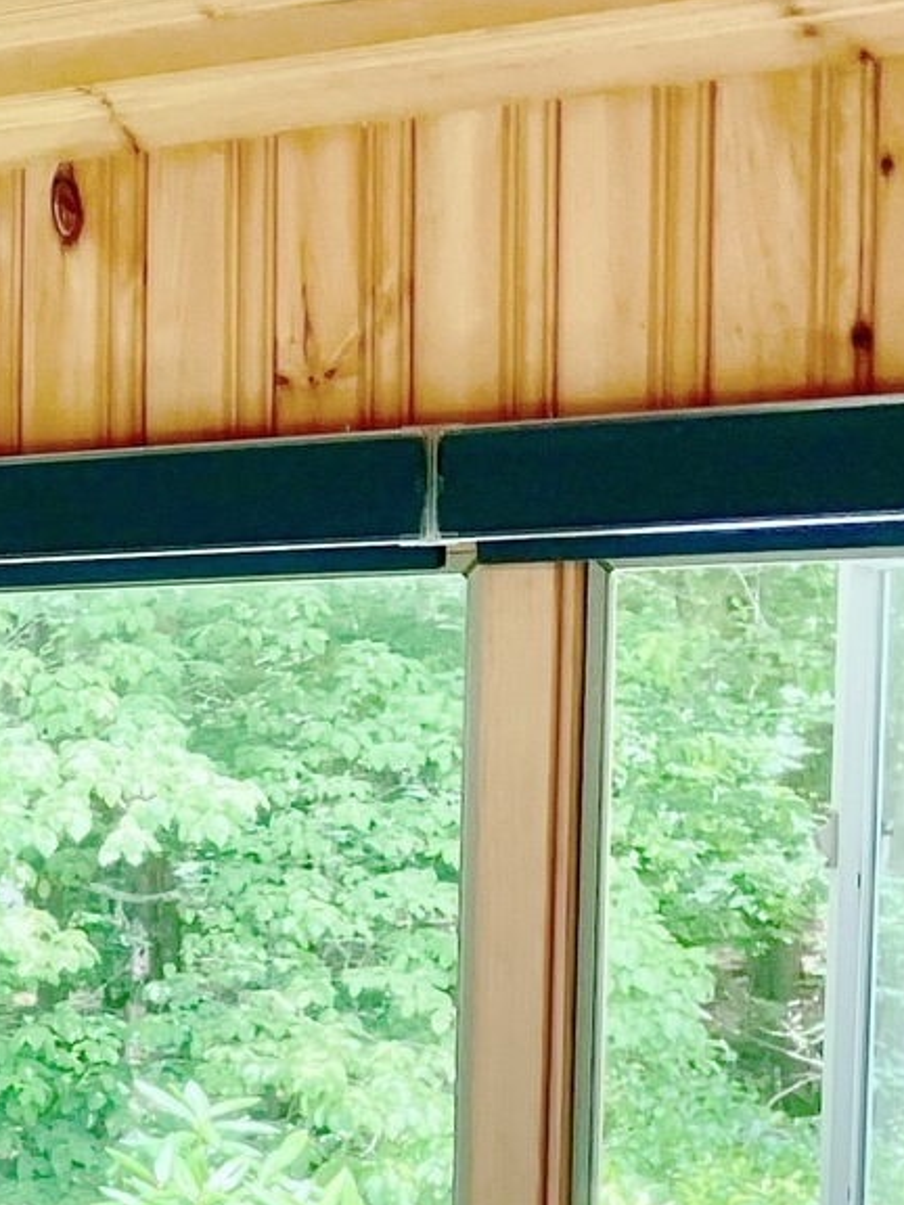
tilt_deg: -3.6
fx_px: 3900
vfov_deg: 17.3
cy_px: 1126
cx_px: -848
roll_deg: +0.2
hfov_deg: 11.9
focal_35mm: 112
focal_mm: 3.99
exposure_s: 1/120
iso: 50
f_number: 1.8
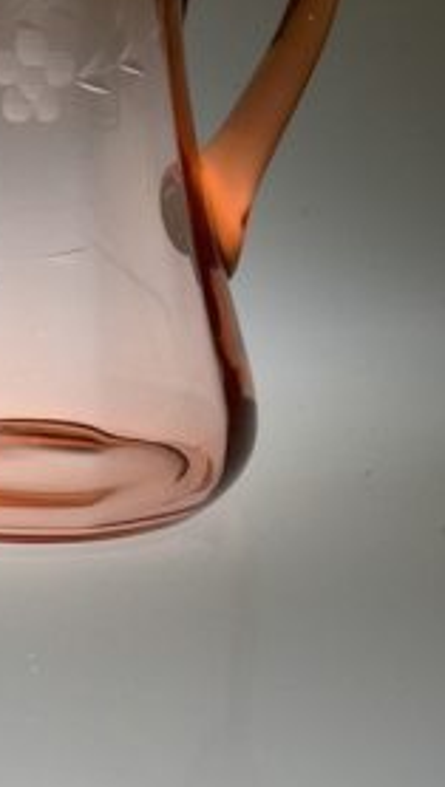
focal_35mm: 139
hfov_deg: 8.3
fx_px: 2907
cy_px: 221
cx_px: -438
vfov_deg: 15.4
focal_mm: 38
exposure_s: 1/60
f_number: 29
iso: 160
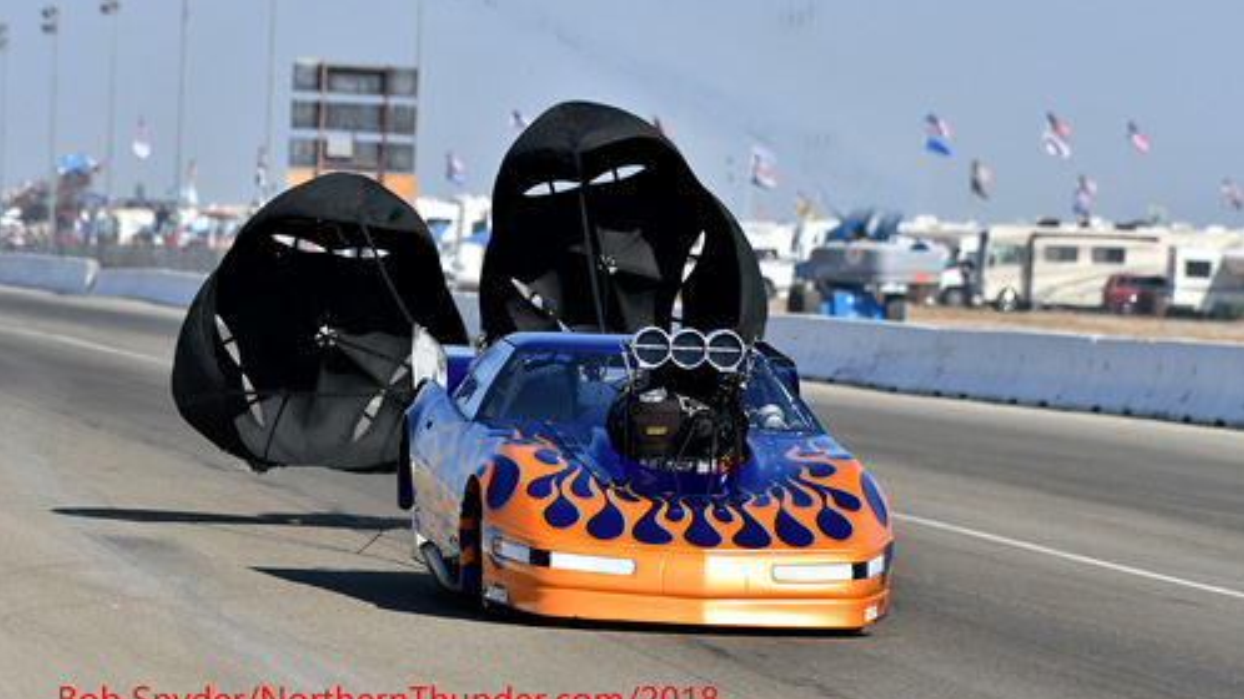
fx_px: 10422
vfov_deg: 3.8
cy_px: 352
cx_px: 622
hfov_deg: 6.8
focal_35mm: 316
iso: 160
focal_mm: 200
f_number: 5.6
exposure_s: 1/1250
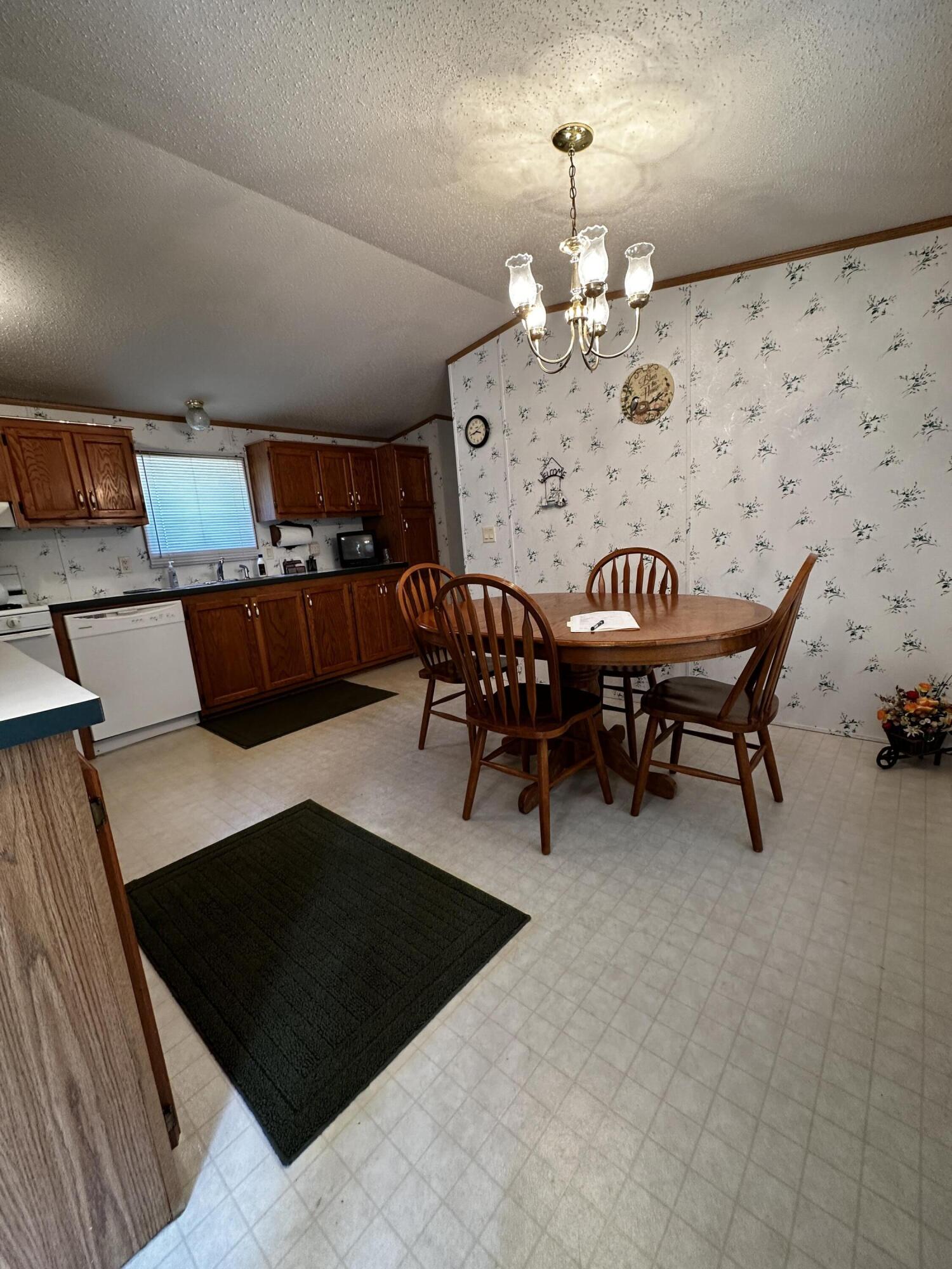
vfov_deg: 102.1
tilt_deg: -9.3
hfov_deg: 85.7
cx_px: 476
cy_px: 634
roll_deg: +4.8
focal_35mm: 14
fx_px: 513
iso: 200
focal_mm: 2.22
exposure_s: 1/60
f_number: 2.2
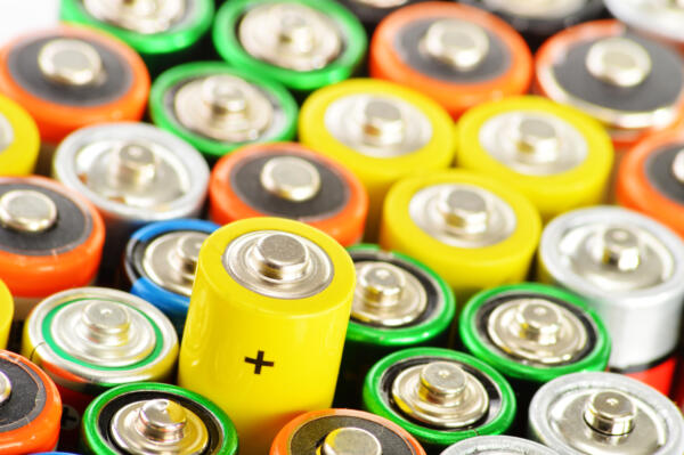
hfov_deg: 4.6
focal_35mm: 450
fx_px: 8543
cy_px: 228
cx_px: 342
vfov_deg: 3.0
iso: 100
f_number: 16
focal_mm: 300
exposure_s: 1/125
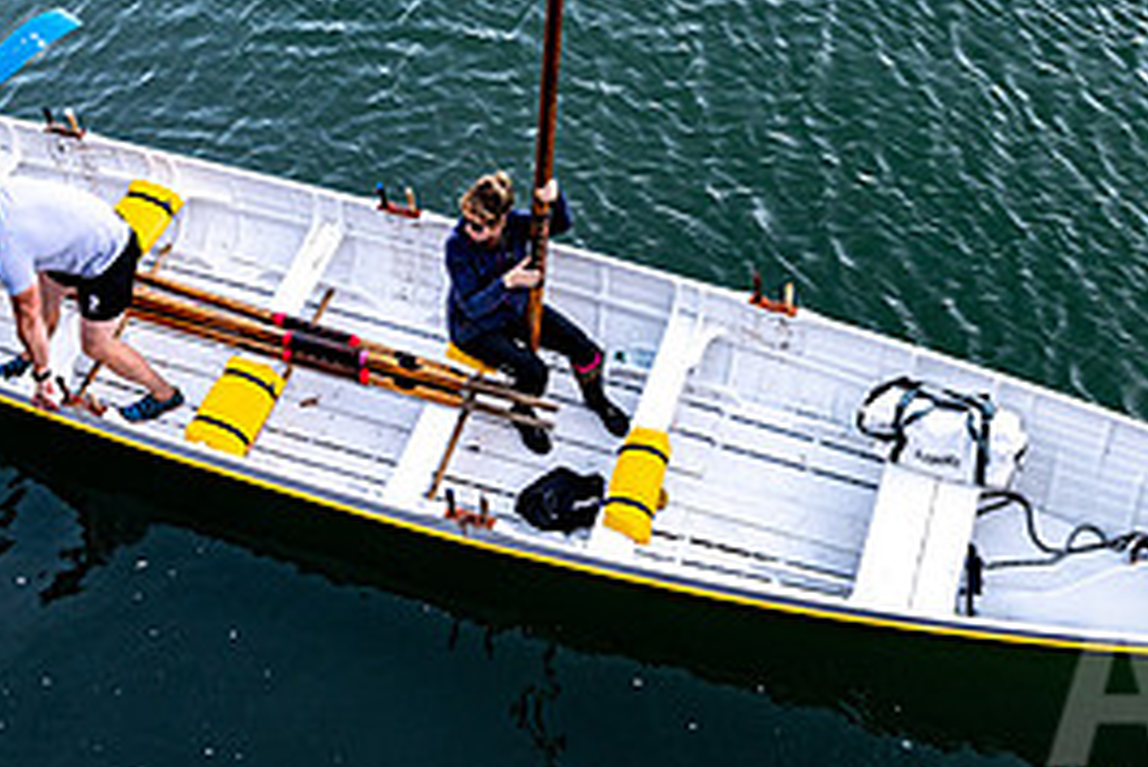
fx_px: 1659
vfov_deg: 25.8
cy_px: 221
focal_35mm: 52
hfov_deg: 38.0
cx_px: 471
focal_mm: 24
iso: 320
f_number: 5.6
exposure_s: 1/400
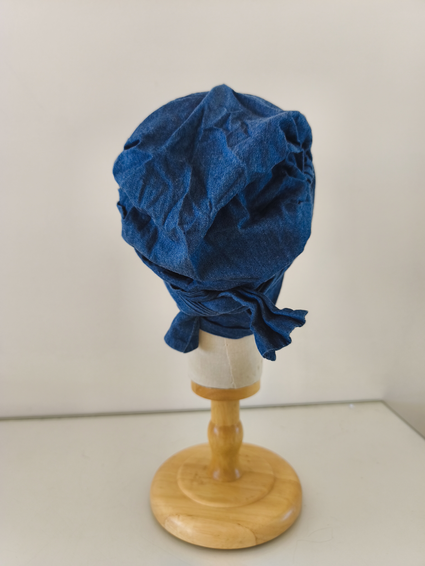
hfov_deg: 58.9
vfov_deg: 73.9
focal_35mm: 23
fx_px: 377
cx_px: 212
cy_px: 283
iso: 100
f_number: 1.65
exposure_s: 1/100
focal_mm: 6.14
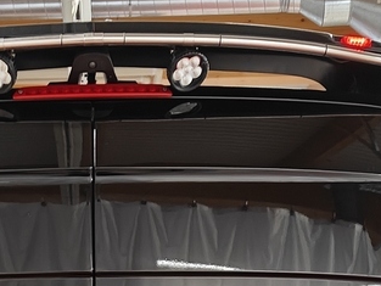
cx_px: 56
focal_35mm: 115
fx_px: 1266
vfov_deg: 11.4
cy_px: 613
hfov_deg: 16.9
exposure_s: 1/50
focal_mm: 5.59
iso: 80
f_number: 1.8
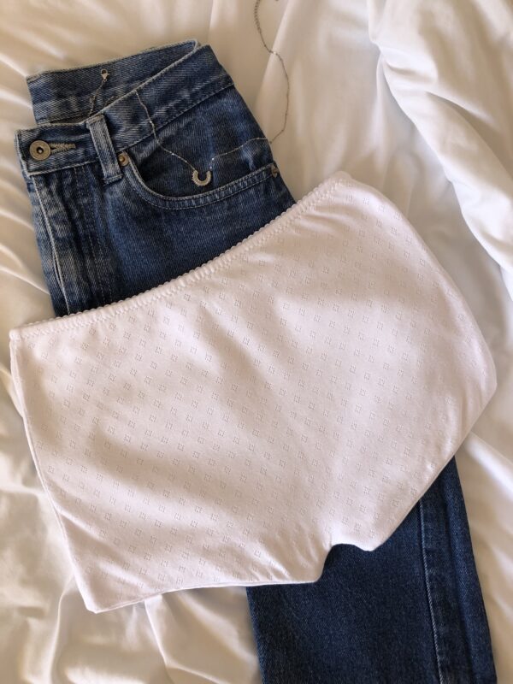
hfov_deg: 49.7
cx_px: 256
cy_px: 342
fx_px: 553
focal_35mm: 28
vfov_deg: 63.4
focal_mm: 3.99
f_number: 1.8
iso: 25
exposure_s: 1/30
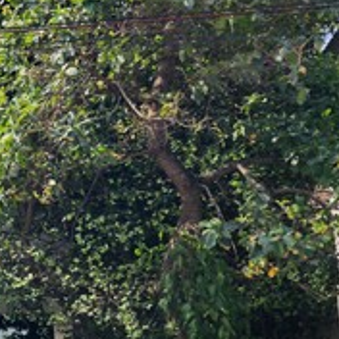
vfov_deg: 23.3
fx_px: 820
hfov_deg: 20.4
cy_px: 198
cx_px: -152
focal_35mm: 74
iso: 12
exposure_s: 1/1002
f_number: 1.8
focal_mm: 6.4
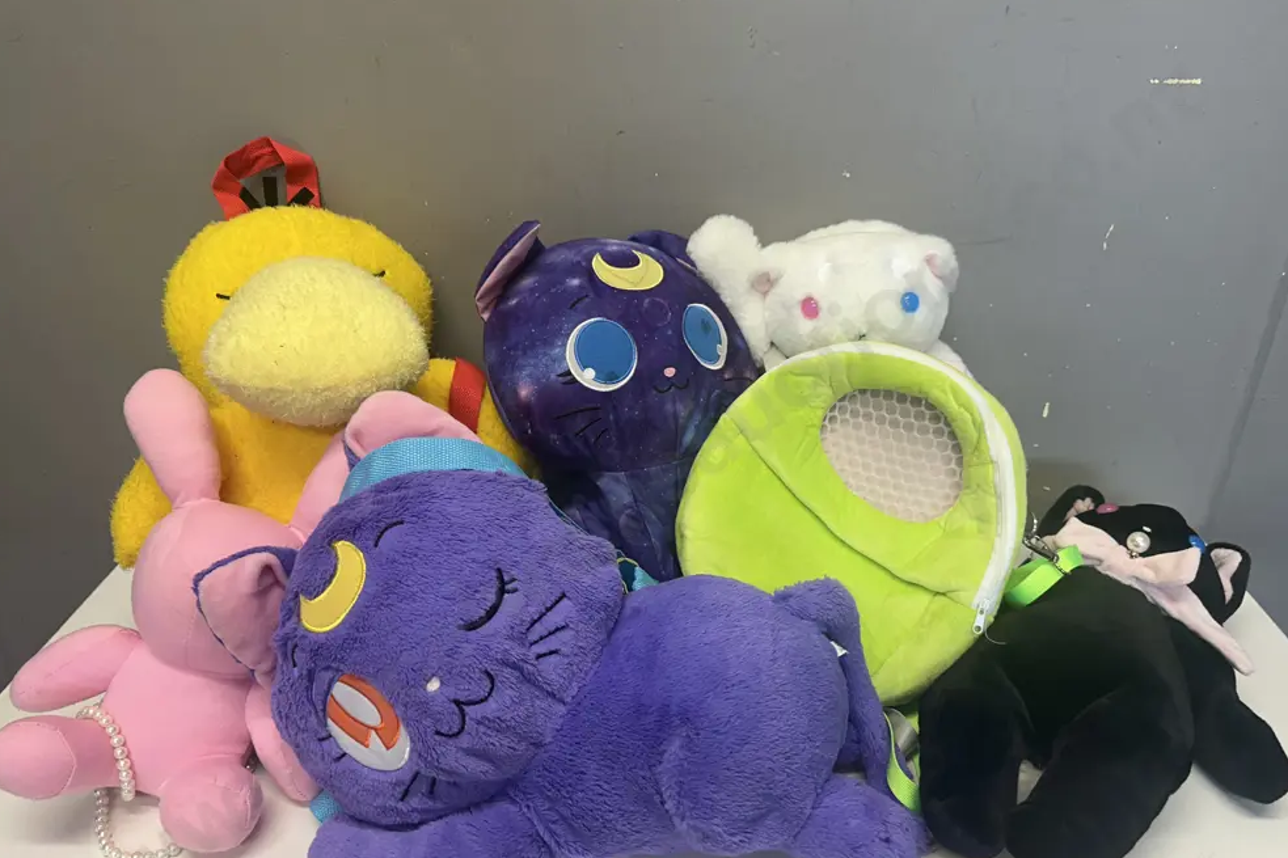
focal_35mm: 26
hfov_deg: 69.4
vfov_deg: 49.4
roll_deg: +0.6
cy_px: 486
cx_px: 659
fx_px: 930
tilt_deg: -29.1
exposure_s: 1/100
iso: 100
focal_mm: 6.86
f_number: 1.78
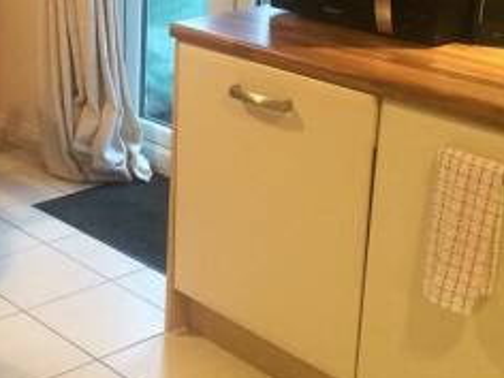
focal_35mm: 74
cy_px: 72
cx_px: 1
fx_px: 1077
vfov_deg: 19.7
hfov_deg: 25.1
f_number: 2.2
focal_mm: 4.12
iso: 320
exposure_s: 1/33
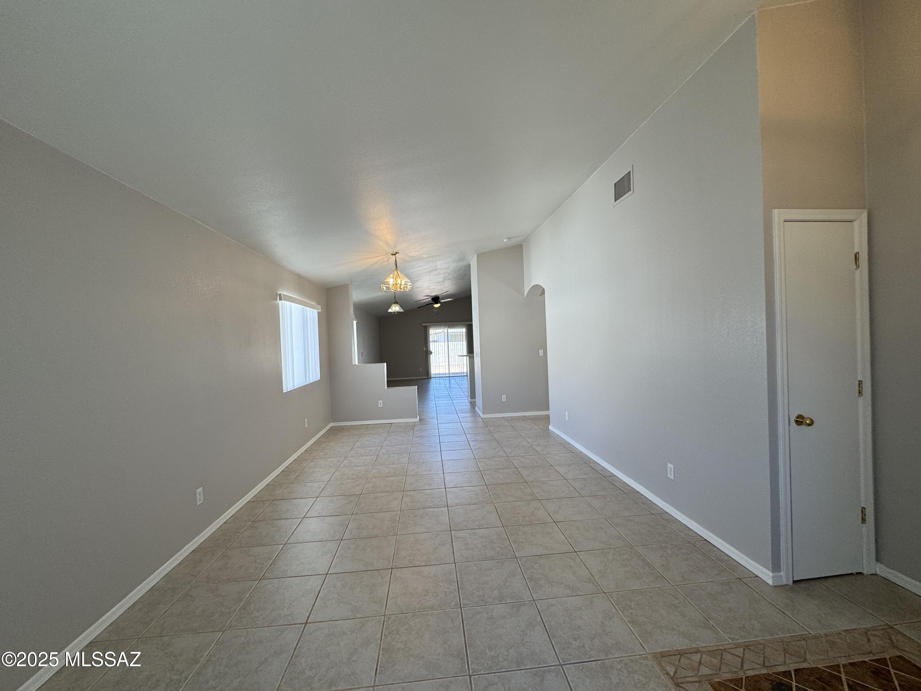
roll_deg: +2.5
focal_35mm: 14
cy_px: 346
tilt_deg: -1.4
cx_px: 460
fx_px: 372
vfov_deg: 85.7
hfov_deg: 102.1
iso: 80
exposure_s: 1/120
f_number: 2.2
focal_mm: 2.22
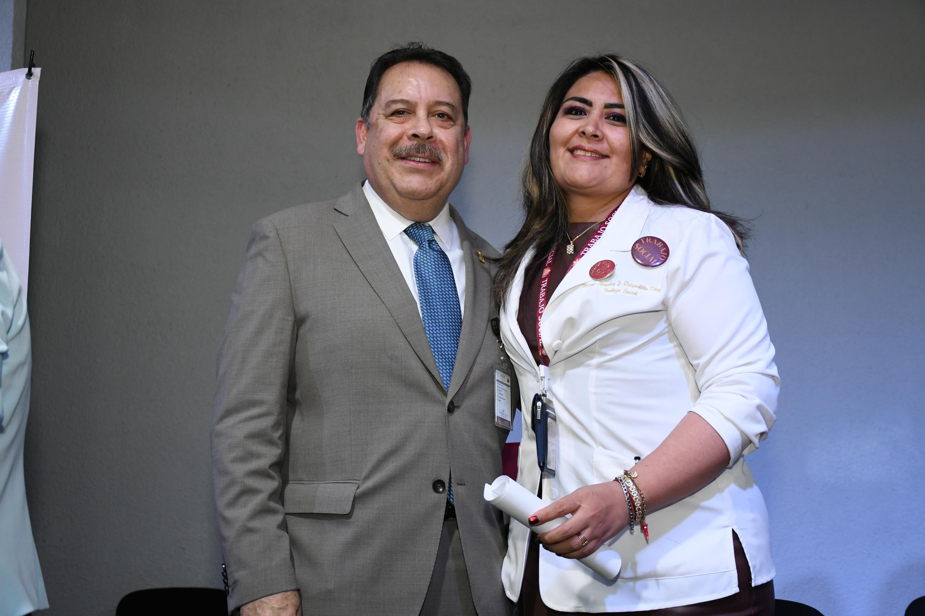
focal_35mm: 51
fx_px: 1310
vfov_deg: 26.5
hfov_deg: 38.9
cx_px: 462
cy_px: 308
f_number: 4.2
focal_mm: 34
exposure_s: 1/160
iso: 1600
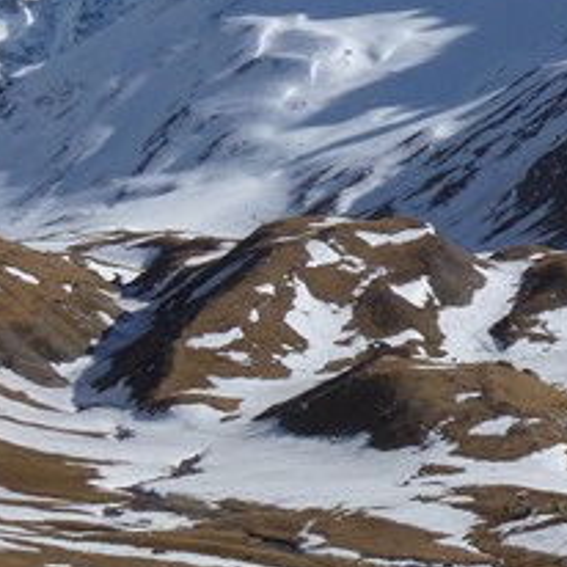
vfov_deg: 14.5
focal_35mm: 120
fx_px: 2224
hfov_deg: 13.1
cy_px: 256
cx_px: 1035
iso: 80
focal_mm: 6.3
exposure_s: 1/500
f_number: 5.6
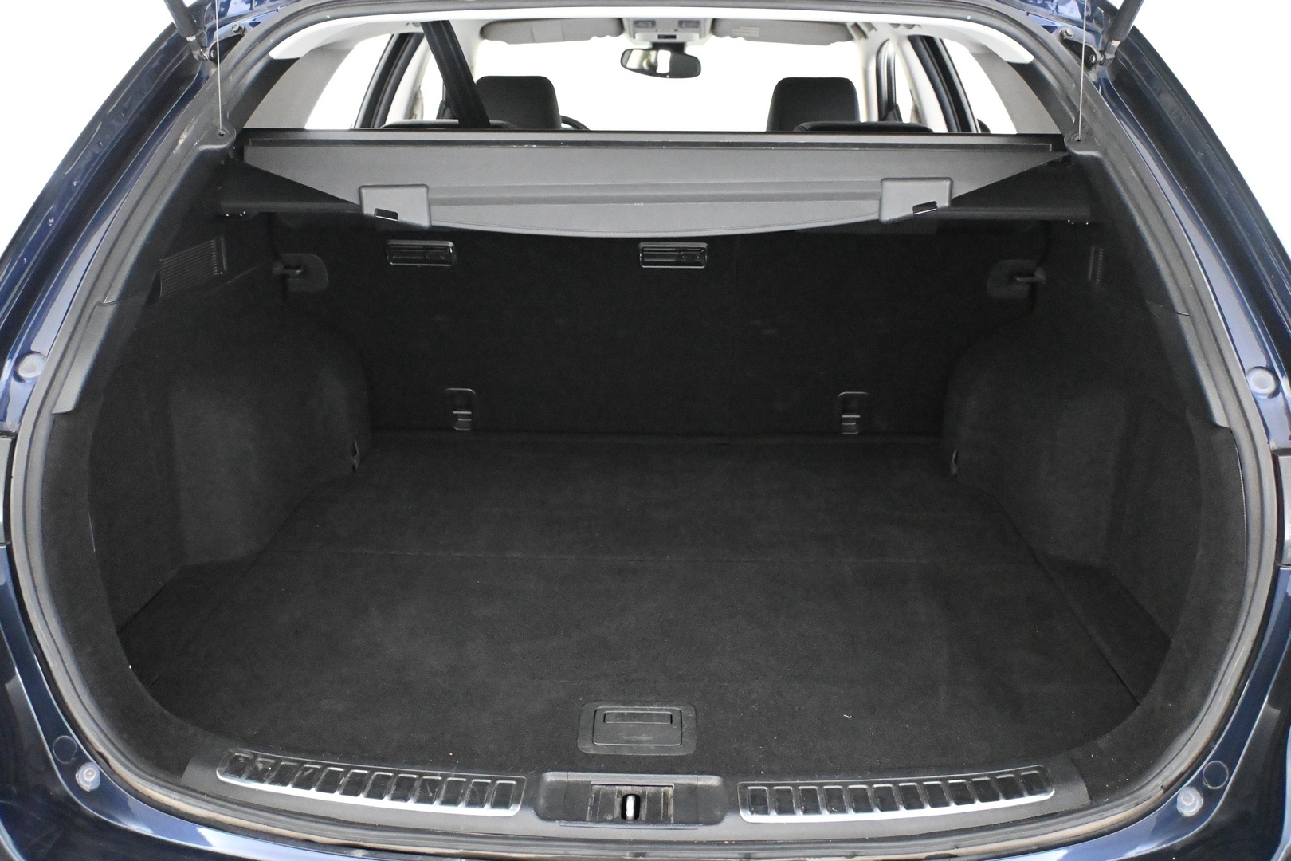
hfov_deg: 57.2
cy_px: 430
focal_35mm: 33
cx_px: 646
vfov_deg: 40.0
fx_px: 1183
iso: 12800
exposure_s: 1/60
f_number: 4
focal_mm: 22
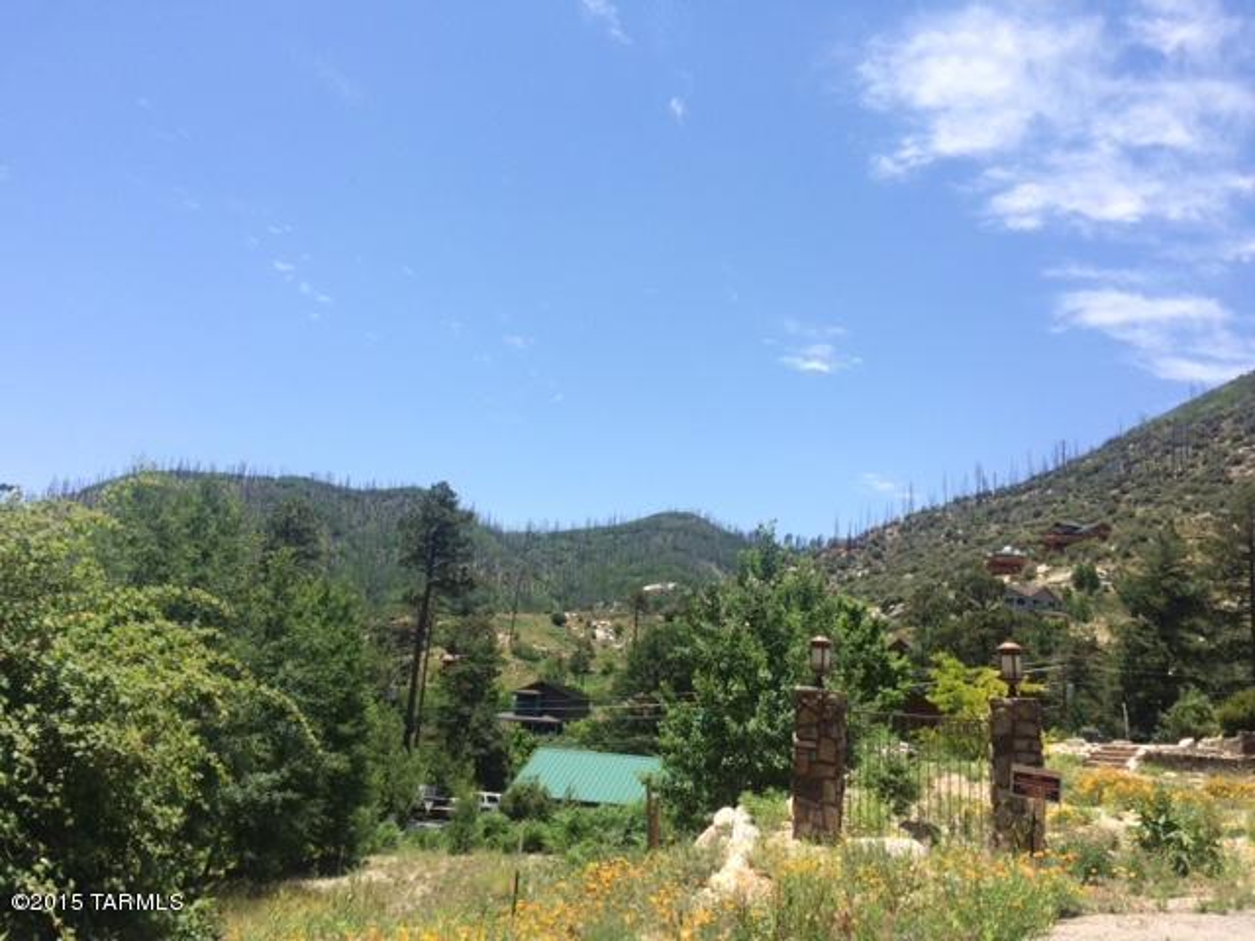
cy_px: 470
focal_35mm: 29
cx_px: 628
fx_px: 1051
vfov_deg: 48.2
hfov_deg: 61.7
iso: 32
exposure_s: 1/1866
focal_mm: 4.15
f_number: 2.2
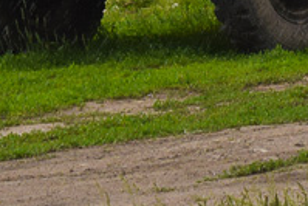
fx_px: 4255
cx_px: 311
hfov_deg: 4.1
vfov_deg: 2.7
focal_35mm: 497
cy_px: -387
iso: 400
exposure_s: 1/320
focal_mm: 55
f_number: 5.6
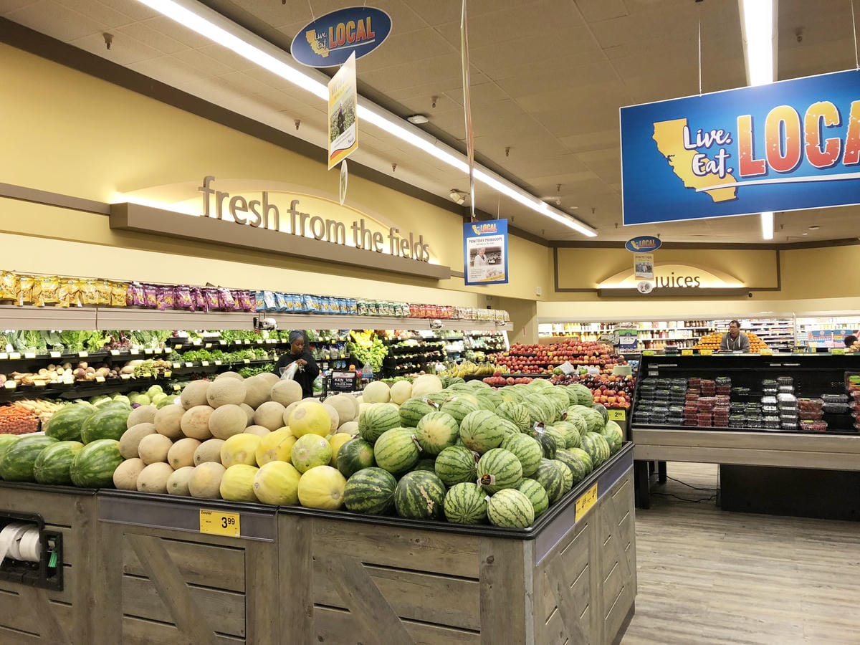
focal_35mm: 28
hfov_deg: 63.4
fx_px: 696
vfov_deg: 49.7
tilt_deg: +1.0
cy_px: 322
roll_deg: +1.5
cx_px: 430
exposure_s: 1/24
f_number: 1.8
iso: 40
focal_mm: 3.99
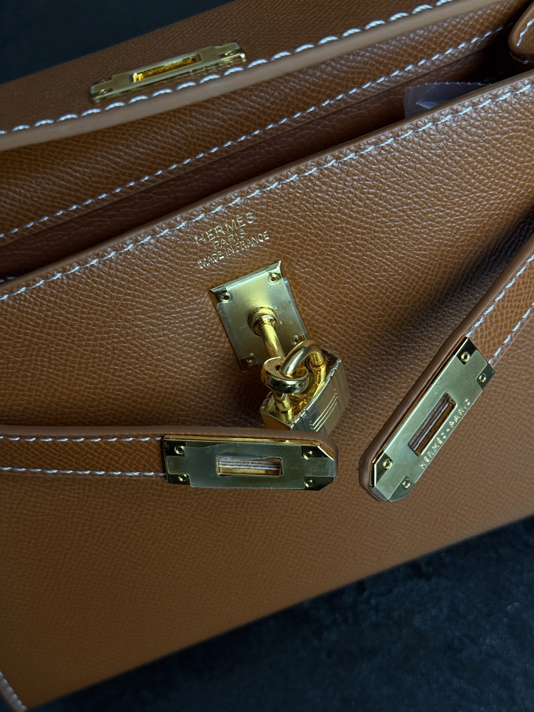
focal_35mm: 48
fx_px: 987
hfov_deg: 30.3
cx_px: 267
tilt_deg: -61.2
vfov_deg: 39.7
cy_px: 356
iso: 250
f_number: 1.78
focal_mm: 6.76
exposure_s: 1/60
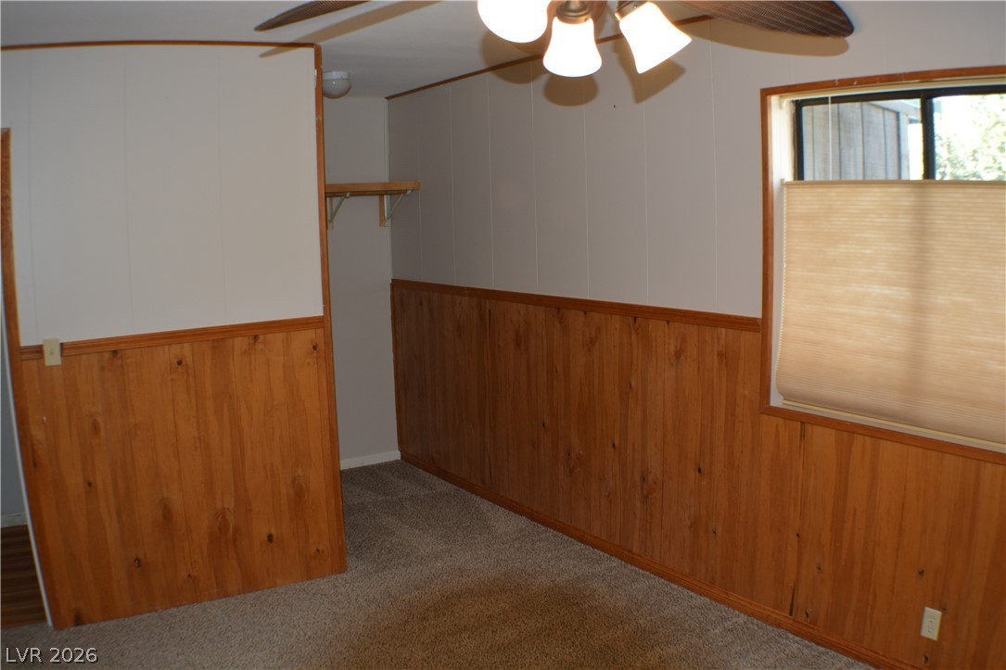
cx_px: 503
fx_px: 1257
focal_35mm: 45
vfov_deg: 29.9
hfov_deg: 43.6
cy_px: 335
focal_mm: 30
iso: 450
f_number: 4.5
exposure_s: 1/60
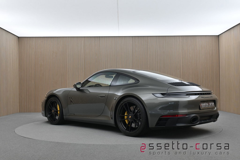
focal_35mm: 41
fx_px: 275
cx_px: 120
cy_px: 80
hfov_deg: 47.1
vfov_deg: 32.5
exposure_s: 1/40
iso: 500
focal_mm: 27.5
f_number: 4.5
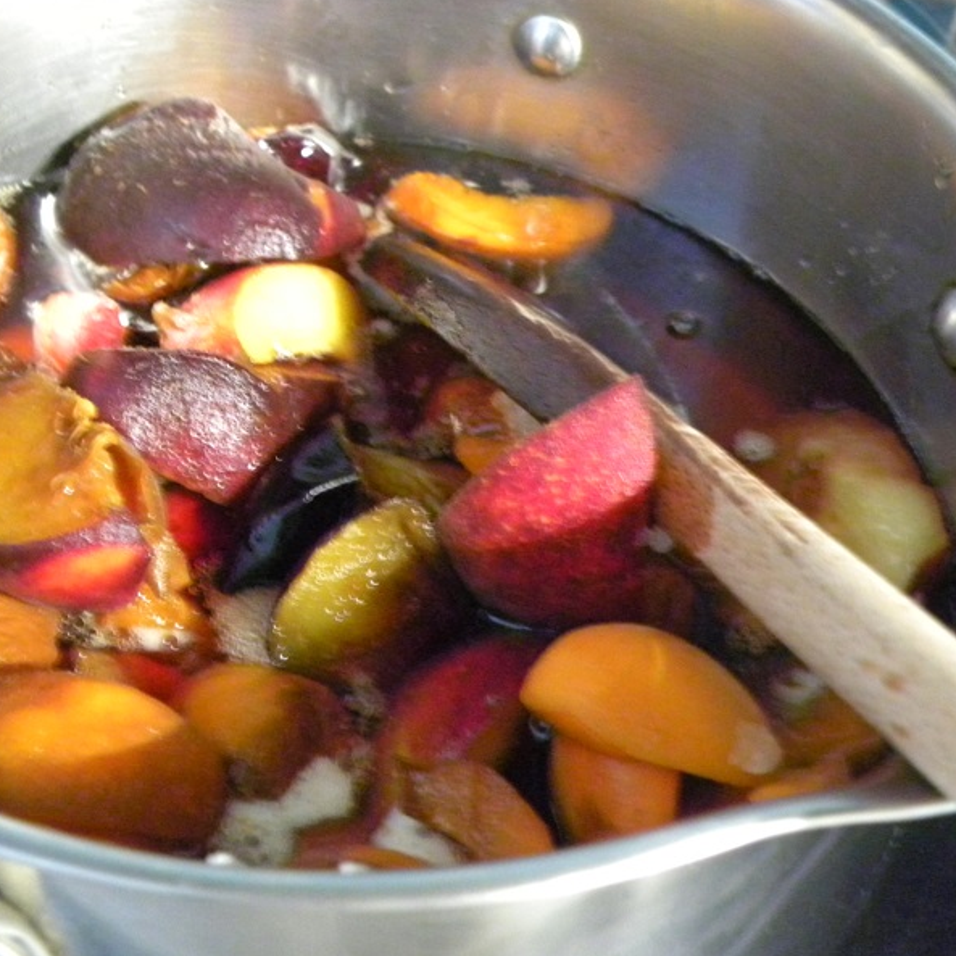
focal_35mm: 62
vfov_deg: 27.7
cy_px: 474
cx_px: 364
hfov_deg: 27.6
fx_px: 1937
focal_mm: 9.2
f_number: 3.5
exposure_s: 1/5.5
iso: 800
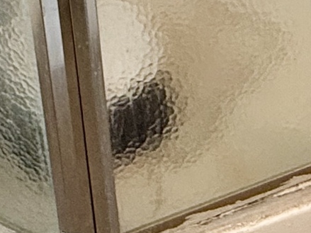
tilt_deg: -21.4
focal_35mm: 98
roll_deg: -0.6
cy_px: -309
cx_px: 232
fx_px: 880
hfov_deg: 19.9
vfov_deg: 12.3
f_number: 2.2
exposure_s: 1/60
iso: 160
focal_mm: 2.22
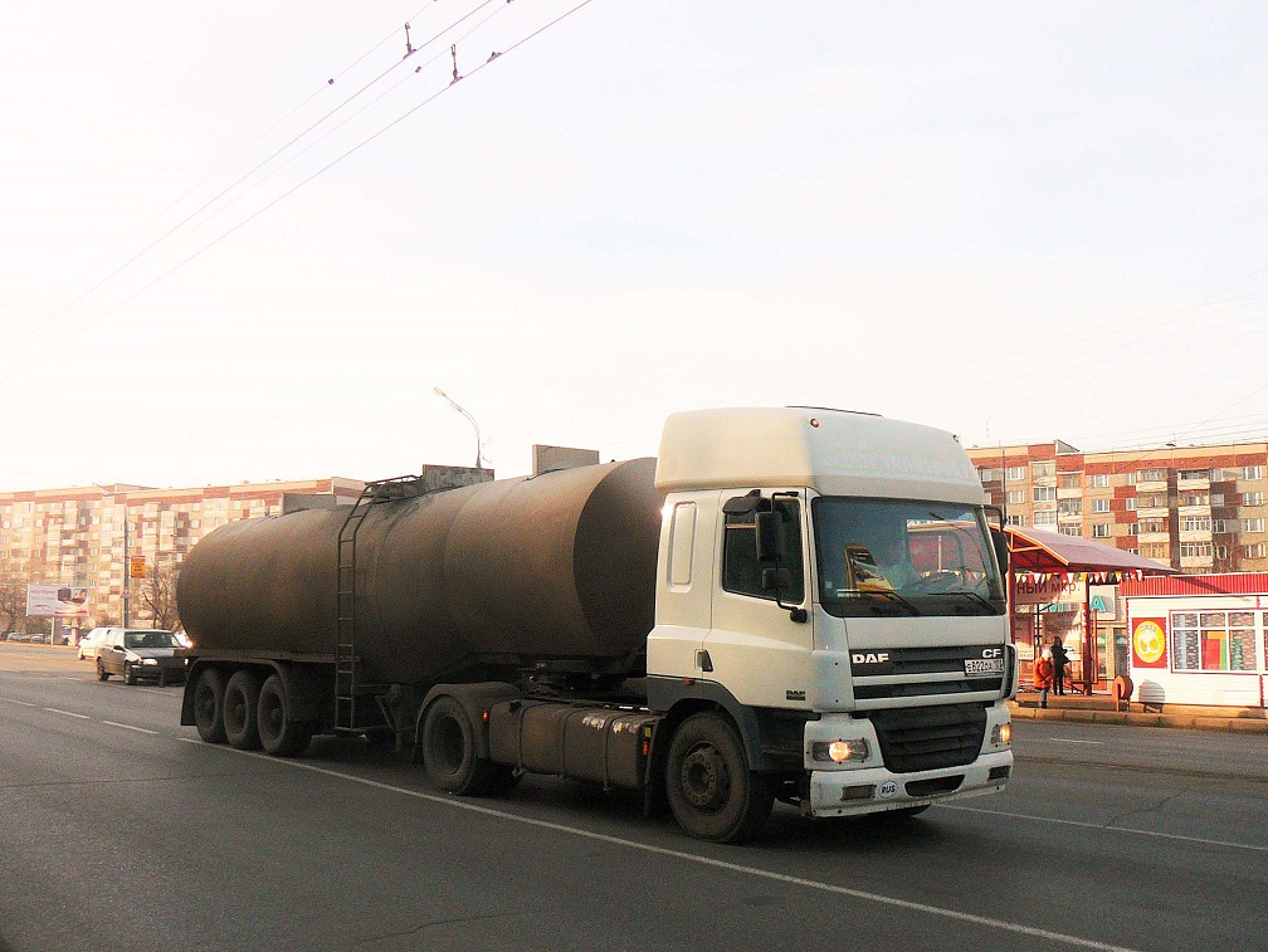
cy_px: 477
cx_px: 631
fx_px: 1356
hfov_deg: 50.1
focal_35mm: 37
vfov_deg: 38.7
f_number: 5
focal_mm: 5.2
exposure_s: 1/400
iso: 80
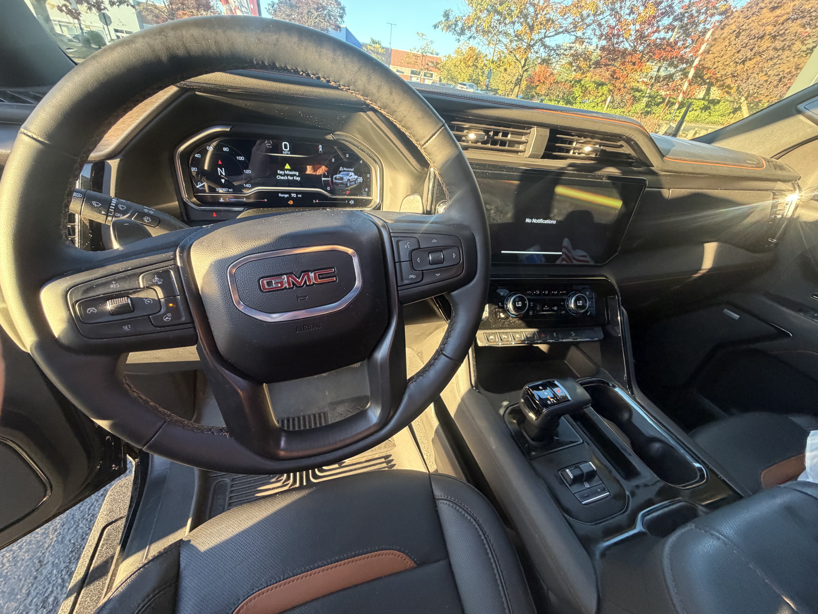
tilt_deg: -33.0
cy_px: 307
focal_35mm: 14
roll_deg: -7.9
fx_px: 331
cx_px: 409
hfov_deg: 102.1
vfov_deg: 85.7
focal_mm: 2.22
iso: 320
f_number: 2.2
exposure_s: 1/121
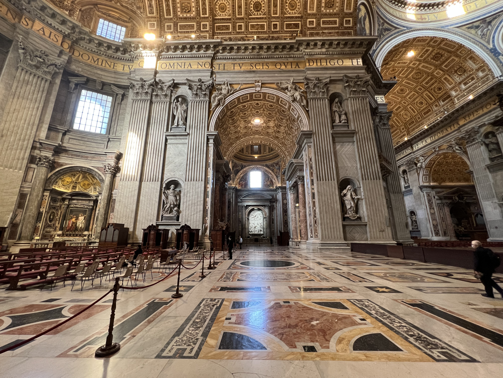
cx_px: 252
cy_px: 189
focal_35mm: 13
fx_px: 189
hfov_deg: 106.2
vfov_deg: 89.9
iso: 250
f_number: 1.8
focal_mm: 1.57
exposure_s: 1/50
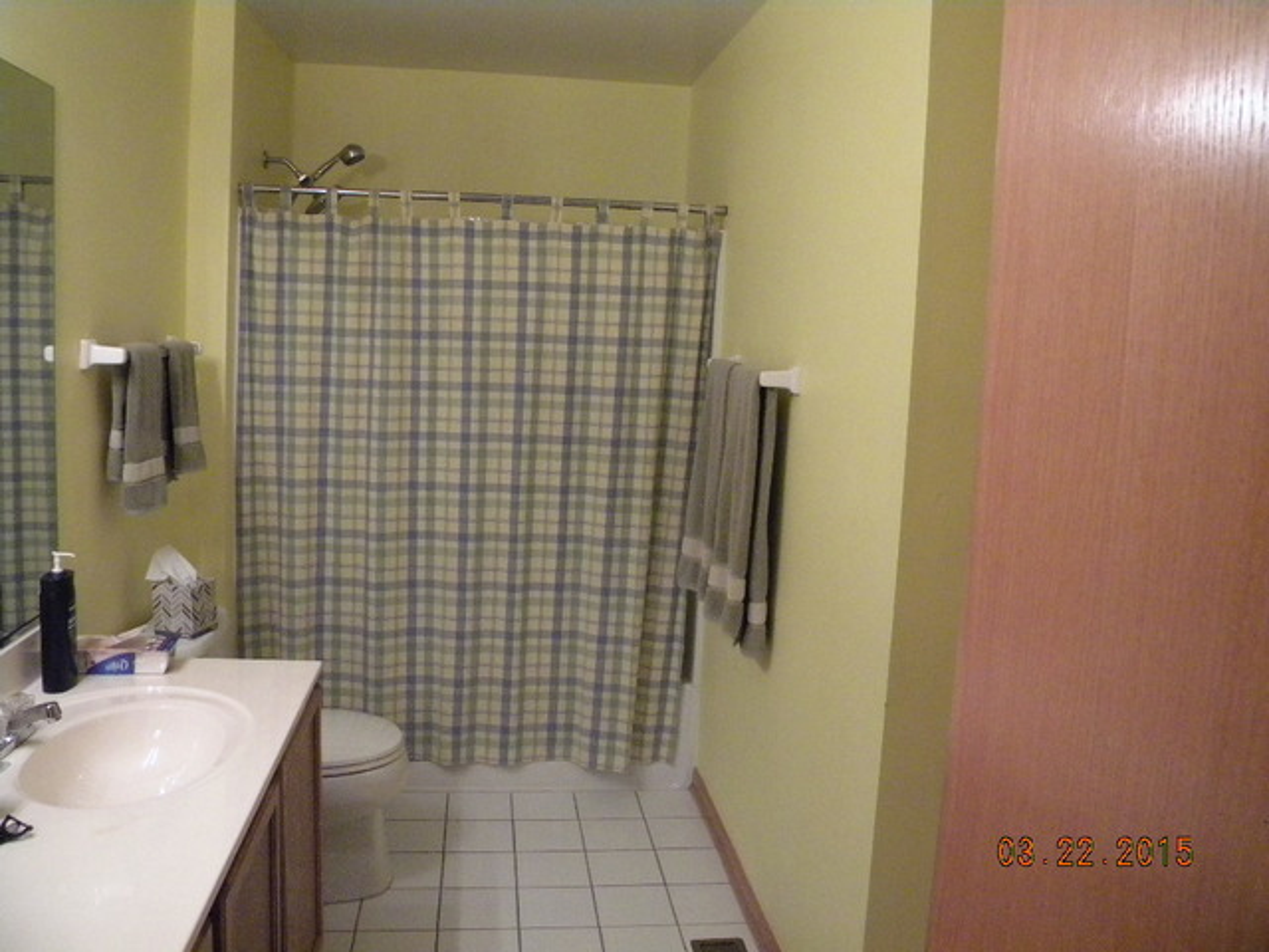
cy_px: 476
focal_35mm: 28
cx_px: 634
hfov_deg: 63.4
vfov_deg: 49.7
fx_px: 1026
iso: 800
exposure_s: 1/97.6
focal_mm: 5
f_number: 3.5
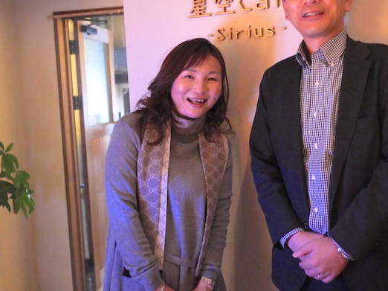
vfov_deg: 31.4
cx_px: 244
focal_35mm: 46
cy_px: 117
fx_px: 515
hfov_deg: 40.9
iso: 3200
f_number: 1.7
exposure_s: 1/50
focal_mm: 15
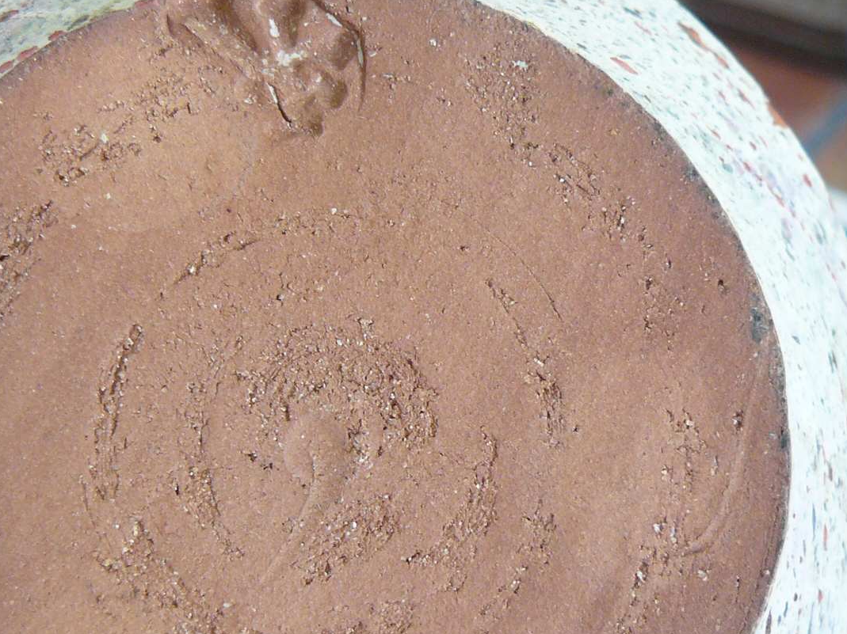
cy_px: 313
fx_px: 1688
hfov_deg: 28.1
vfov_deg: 21.3
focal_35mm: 69
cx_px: 350
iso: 160
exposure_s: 1/30
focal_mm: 6
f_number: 2.8
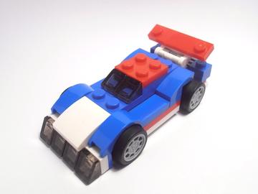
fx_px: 276
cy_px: 97
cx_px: 129
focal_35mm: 37
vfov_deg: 38.7
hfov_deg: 50.1
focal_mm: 6.61
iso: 80
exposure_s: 1/60
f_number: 3.9
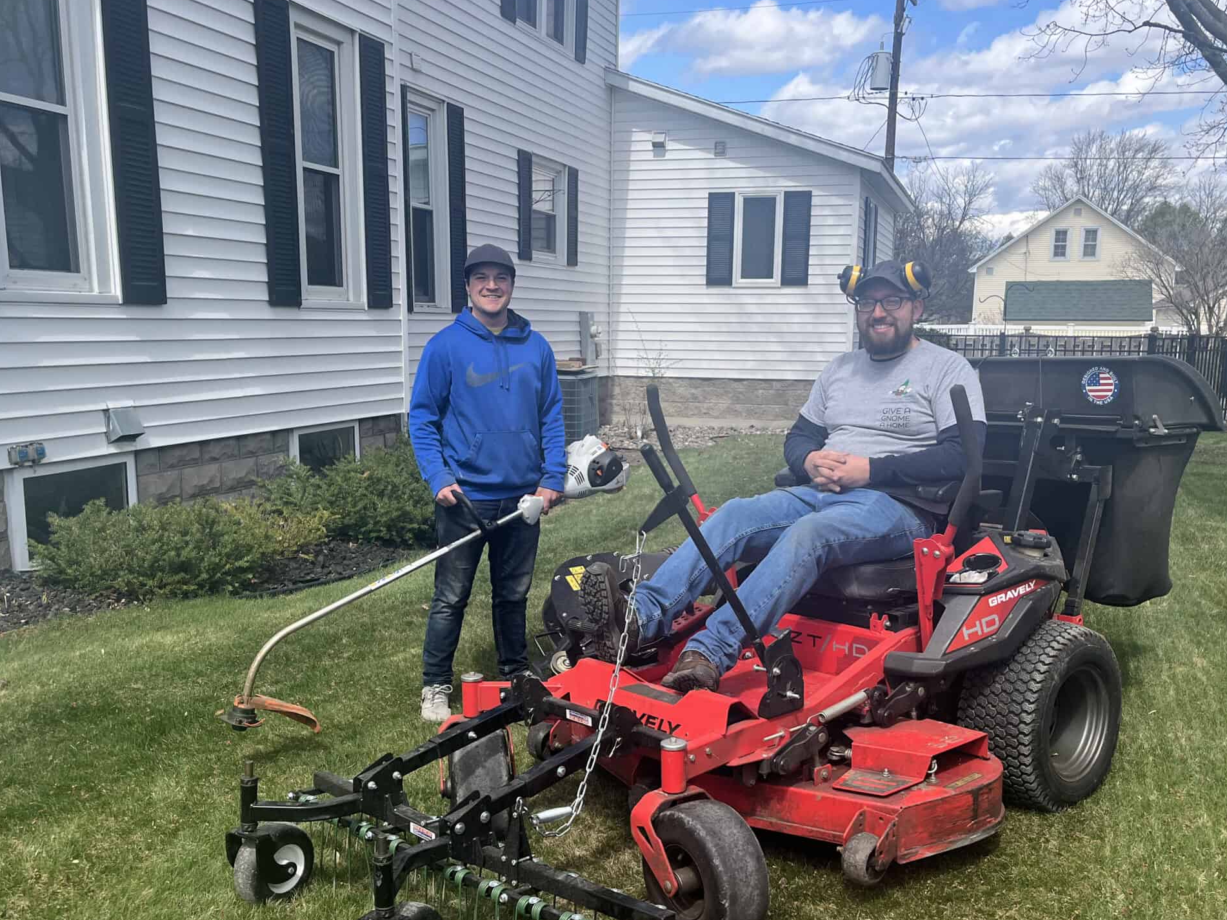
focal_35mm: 35
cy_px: 558
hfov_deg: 52.6
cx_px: 616
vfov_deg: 40.5
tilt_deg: -12.3
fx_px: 1240
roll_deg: -0.2
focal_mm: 5.1
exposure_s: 1/1776
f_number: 1.6
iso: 50
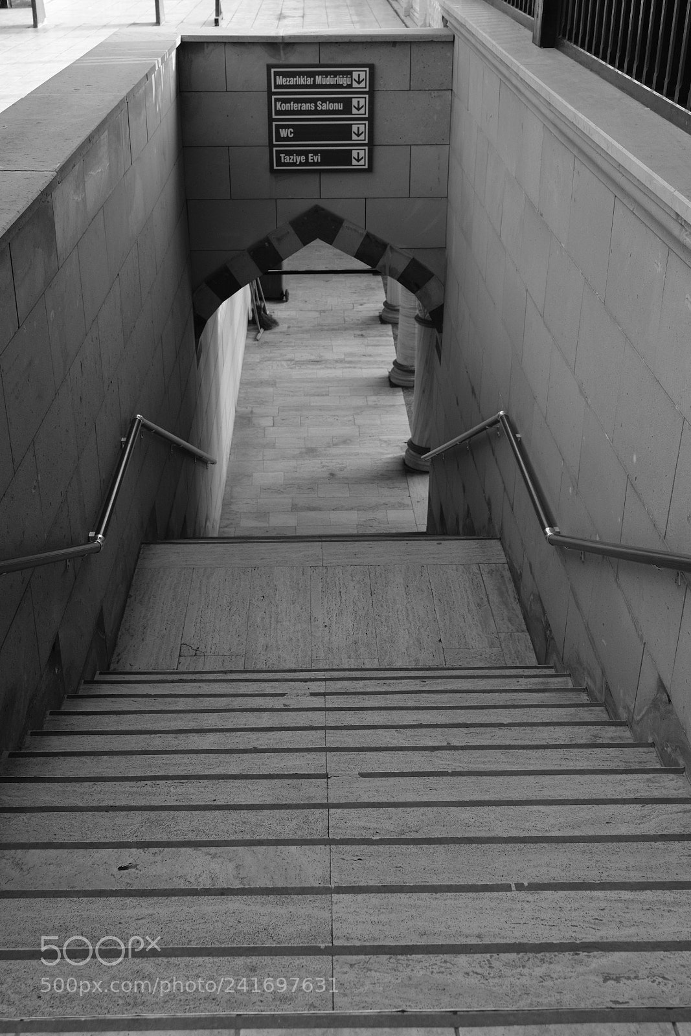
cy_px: 518
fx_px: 1151
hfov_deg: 33.4
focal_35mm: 40
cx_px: 346
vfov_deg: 48.5
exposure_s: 1/160
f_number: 5.6
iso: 320
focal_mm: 26.6
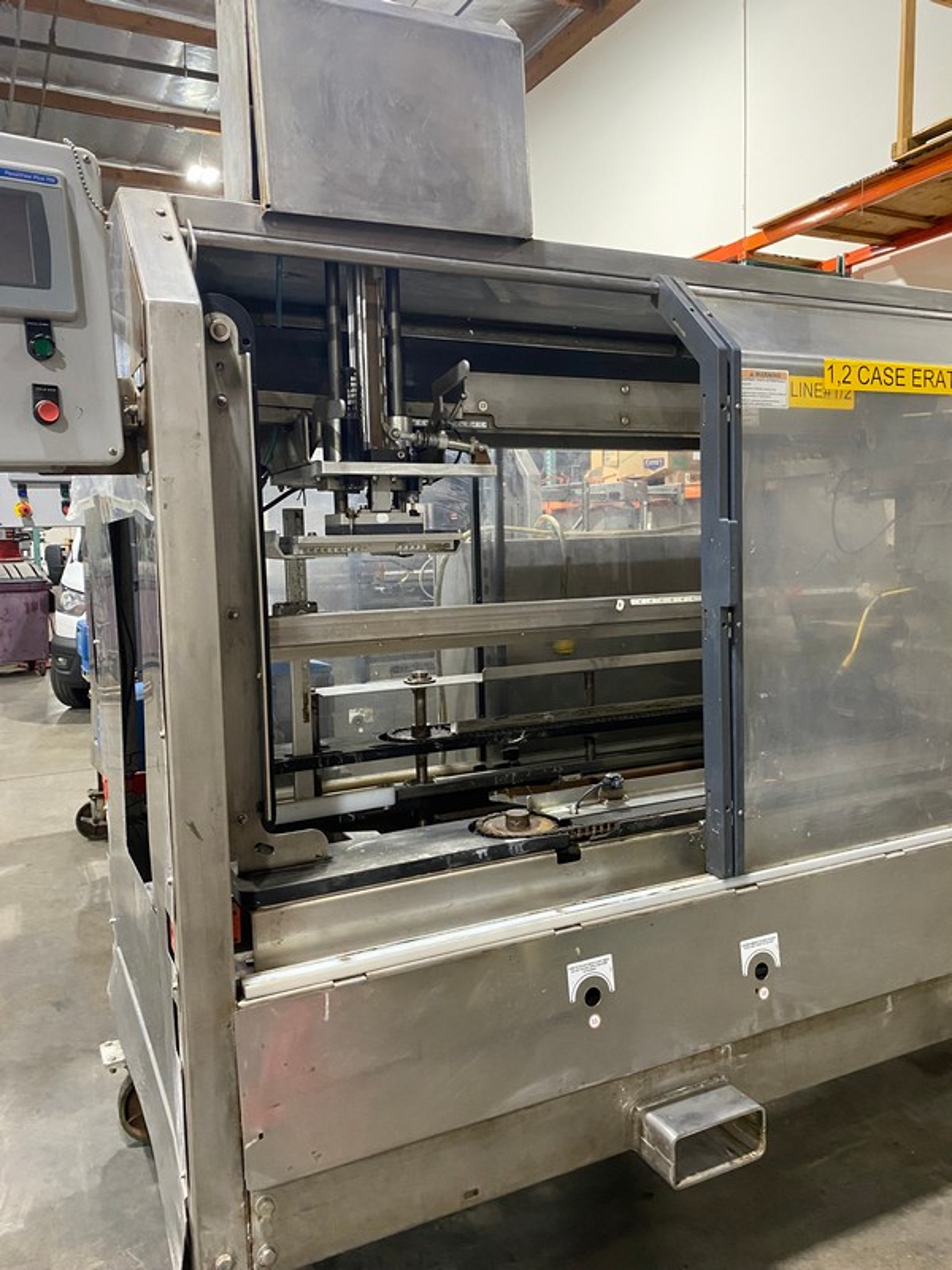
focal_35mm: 26
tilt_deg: -6.0
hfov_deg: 53.1
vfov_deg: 67.3
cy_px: 635
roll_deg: +1.5
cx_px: 476
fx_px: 953
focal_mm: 4.25
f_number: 1.8
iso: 500
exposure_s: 1/60
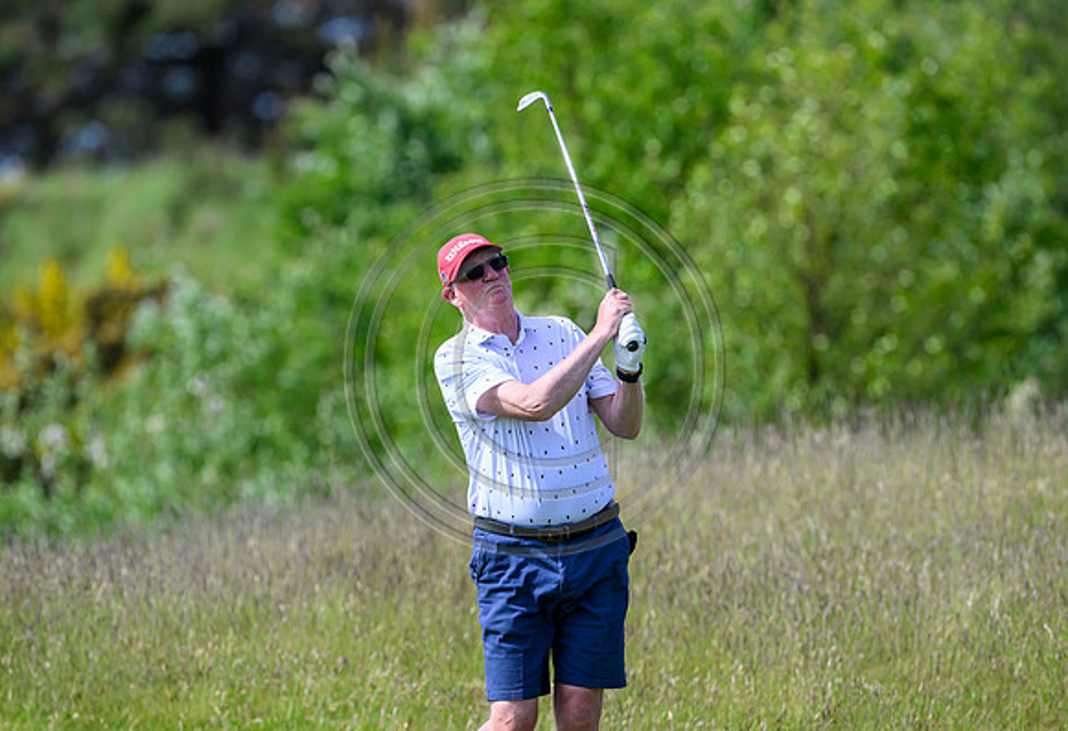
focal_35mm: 472
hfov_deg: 4.3
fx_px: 14128
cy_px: 424
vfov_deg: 3.0
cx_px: 636
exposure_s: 1/4000
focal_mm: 400
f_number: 4
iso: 500
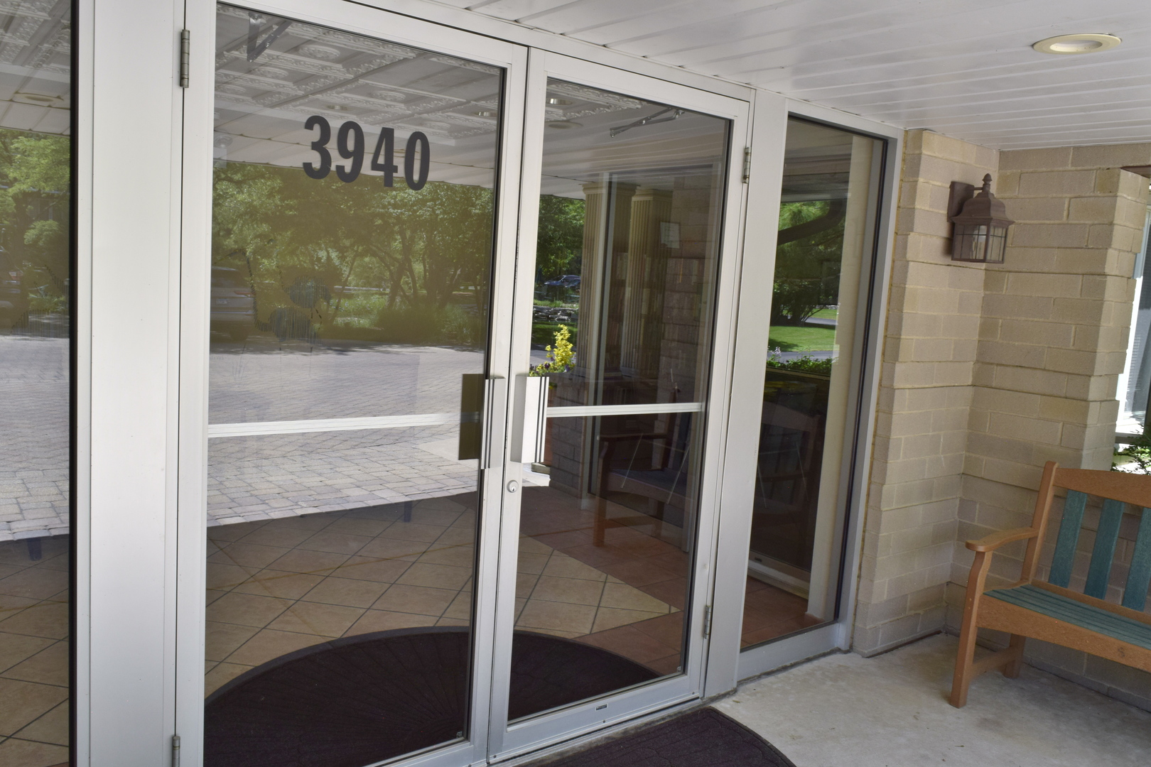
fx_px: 863
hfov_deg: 67.4
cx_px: 576
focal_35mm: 27
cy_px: 384
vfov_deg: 47.9
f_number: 9
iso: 400
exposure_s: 1/125
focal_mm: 18
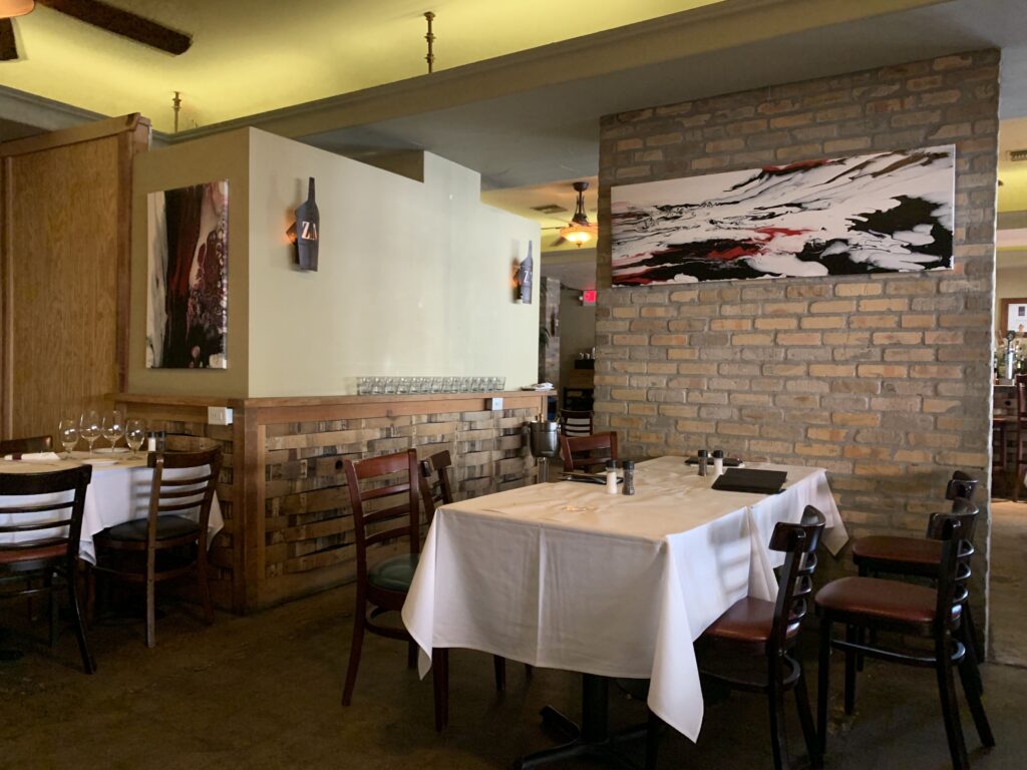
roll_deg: -1.4
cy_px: 385
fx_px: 771
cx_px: 514
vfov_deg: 53.1
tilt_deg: -1.2
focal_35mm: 26
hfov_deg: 67.3
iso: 500
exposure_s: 1/30
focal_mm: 4.25
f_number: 1.8
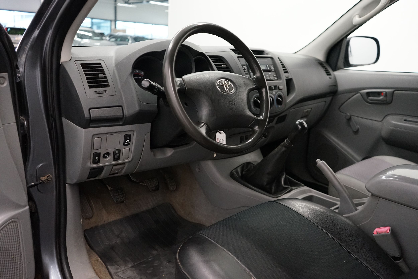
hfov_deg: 65.5
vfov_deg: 46.4
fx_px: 325
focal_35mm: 28
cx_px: 209
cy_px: 140
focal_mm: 28
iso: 4000
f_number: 3.5
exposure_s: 1/160
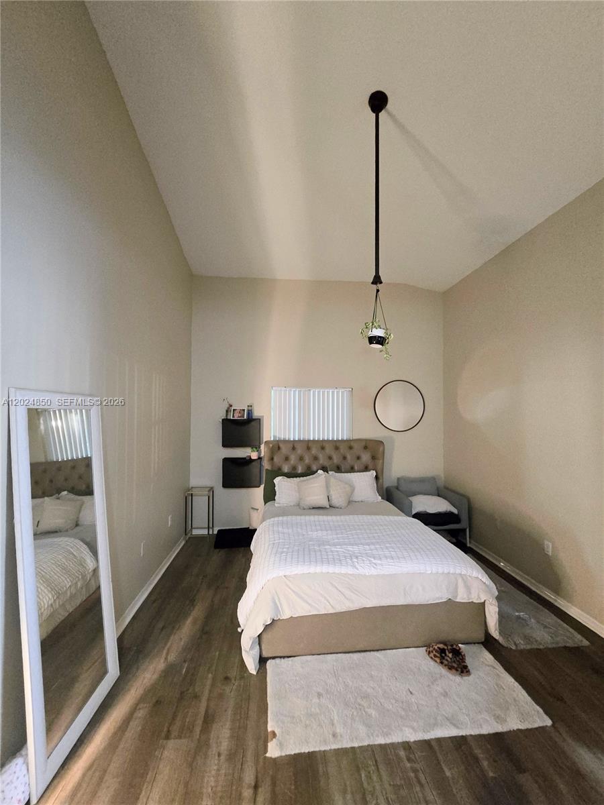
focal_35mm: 13
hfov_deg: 89.9
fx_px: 302
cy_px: 402
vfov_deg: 106.2
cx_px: 302
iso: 1250
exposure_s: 1/30
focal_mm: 2.2
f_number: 2.2
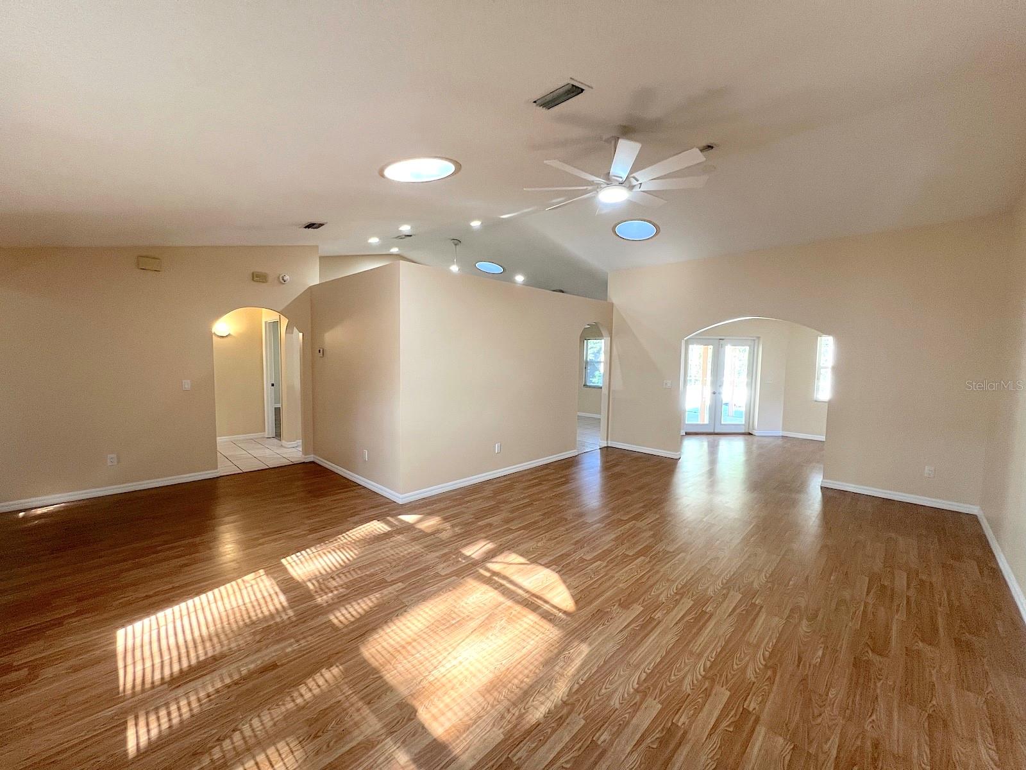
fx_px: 385
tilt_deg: -4.5
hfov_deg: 106.2
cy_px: 385
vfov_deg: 89.9
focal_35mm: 13
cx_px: 513
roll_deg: -0.8
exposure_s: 1/120
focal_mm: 1.57
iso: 250
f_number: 1.8
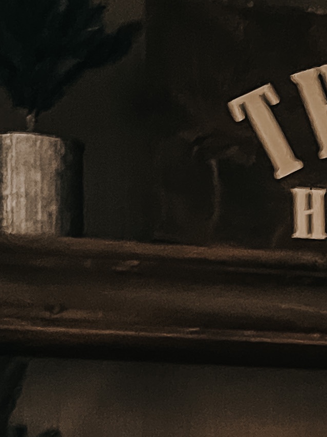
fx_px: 1549
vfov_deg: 14.7
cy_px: 685
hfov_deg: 11.7
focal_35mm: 123
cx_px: 414
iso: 1000
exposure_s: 1/30
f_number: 1.6
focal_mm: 5.1
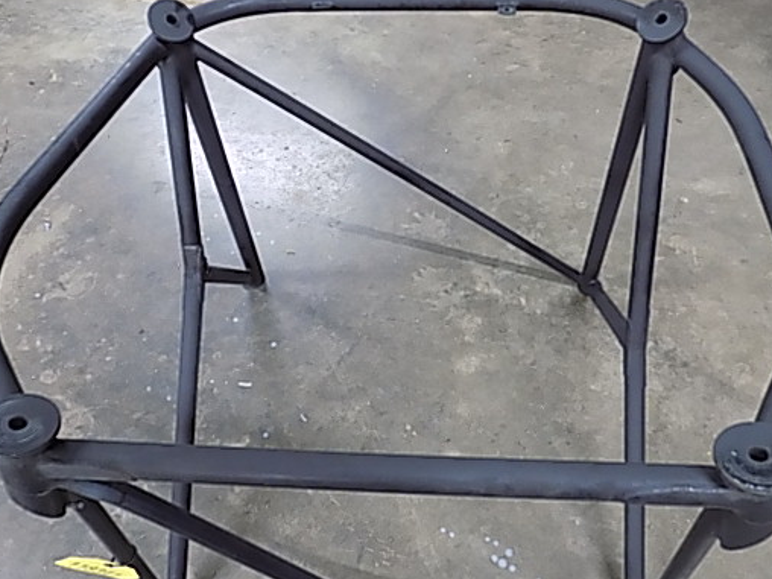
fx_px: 647
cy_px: 313
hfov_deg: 61.7
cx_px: 391
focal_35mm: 29
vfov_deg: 48.2
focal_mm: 4
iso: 400
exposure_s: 1/8
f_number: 3.1
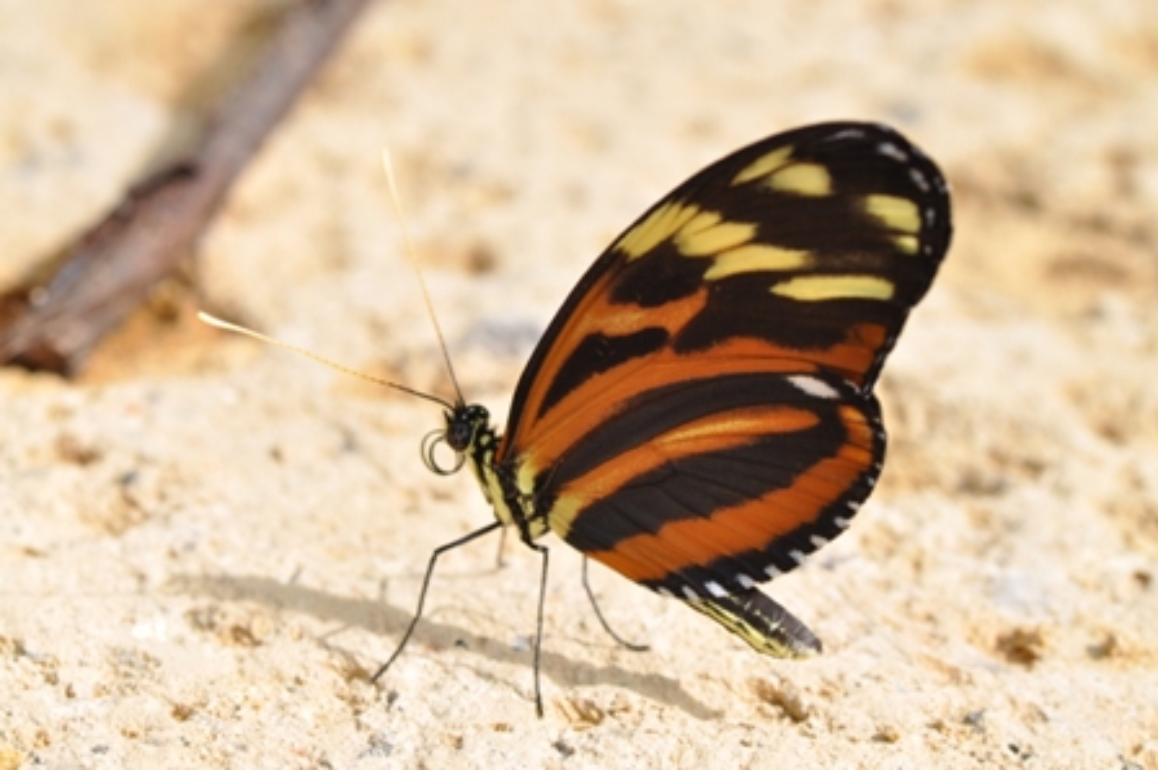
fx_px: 4339
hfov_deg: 15.2
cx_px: 579
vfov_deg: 10.1
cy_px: 385
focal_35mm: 135
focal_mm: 90
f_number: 11
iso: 500
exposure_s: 1/320
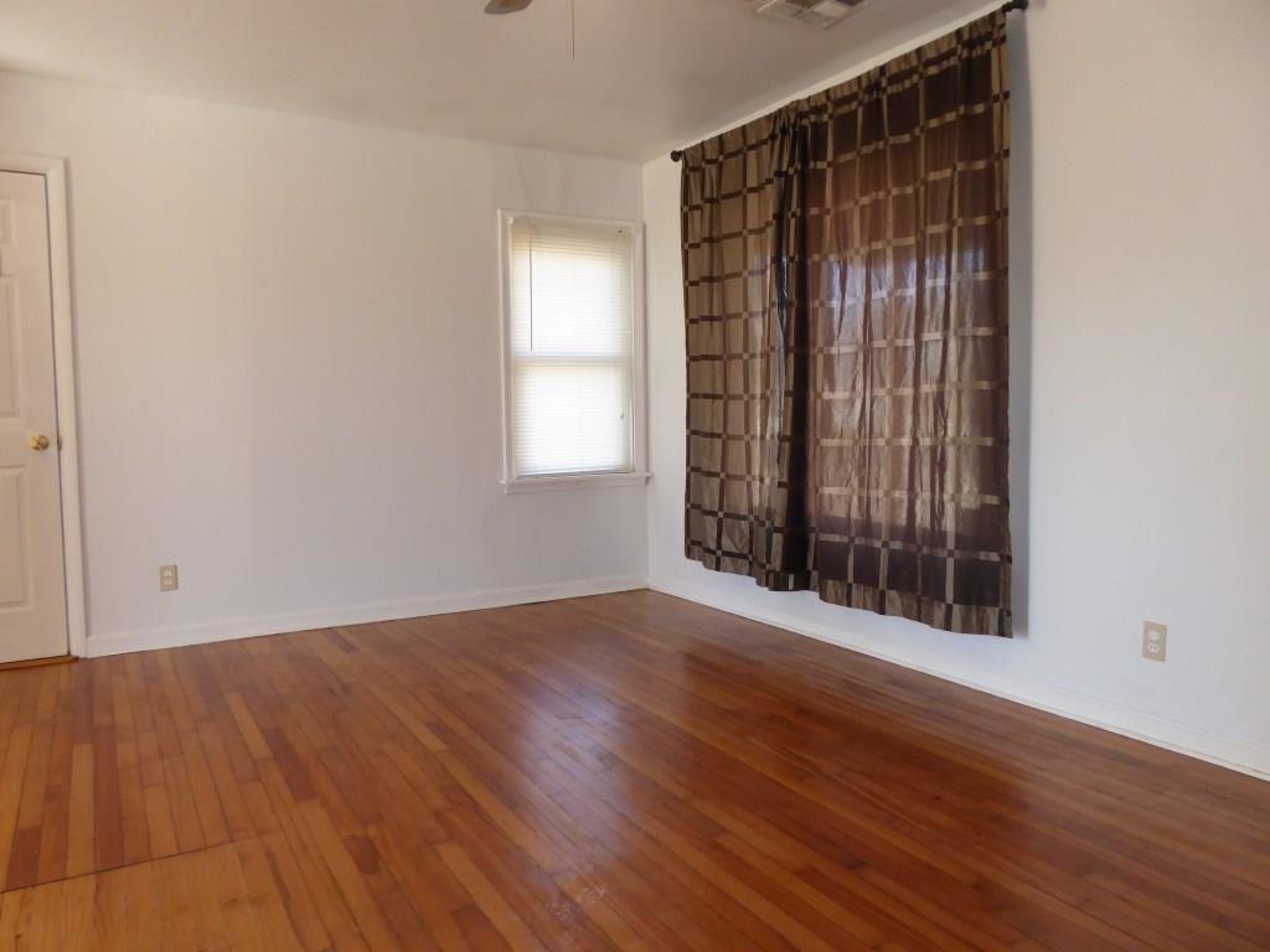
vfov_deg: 56.8
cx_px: 635
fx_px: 881
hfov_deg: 71.6
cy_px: 476
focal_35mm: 24
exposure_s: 1/60
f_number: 3.3
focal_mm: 4.3
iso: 320
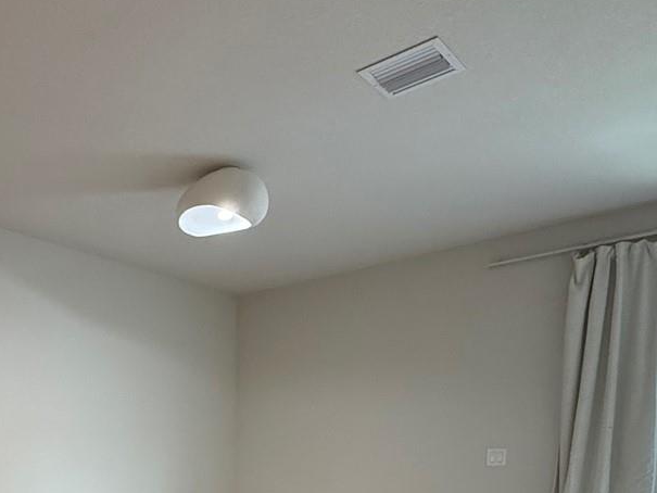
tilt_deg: -6.6
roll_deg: +0.1
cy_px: 557
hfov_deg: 46.5
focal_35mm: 37
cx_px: 101
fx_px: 702
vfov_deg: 33.2
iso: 320
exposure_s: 1/120
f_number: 2.2
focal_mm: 2.22
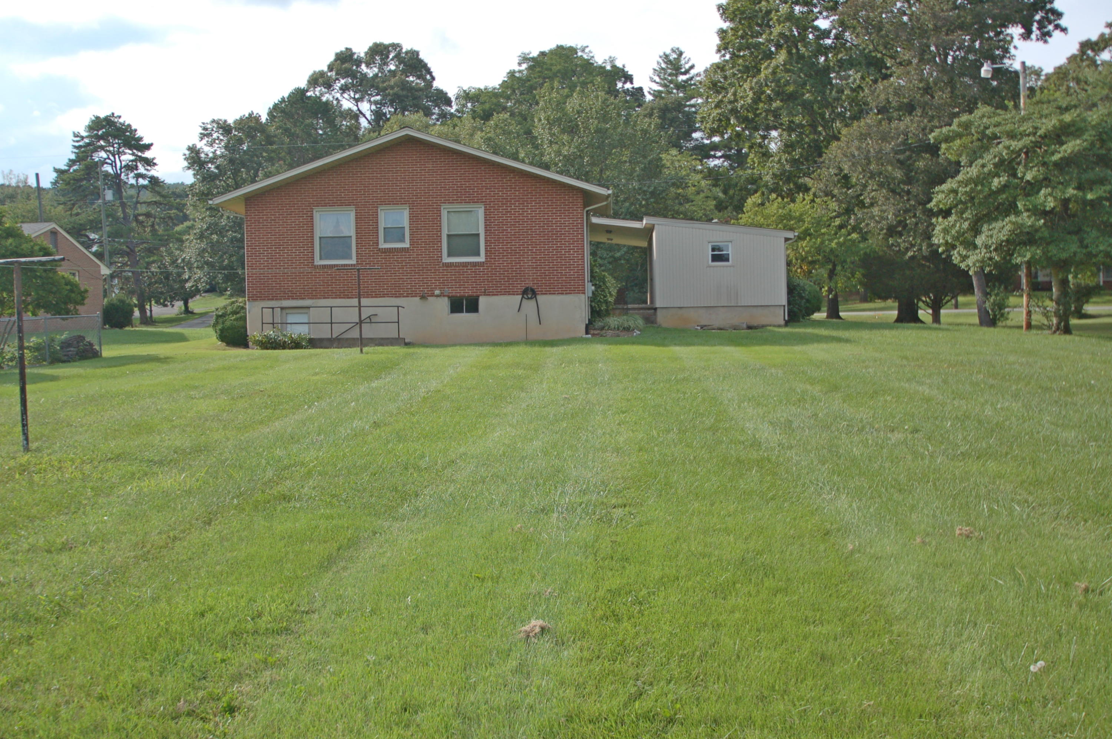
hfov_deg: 53.2
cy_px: 370
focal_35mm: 36
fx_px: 1111
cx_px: 556
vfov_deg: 36.8
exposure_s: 1/800
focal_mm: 24
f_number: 4.5
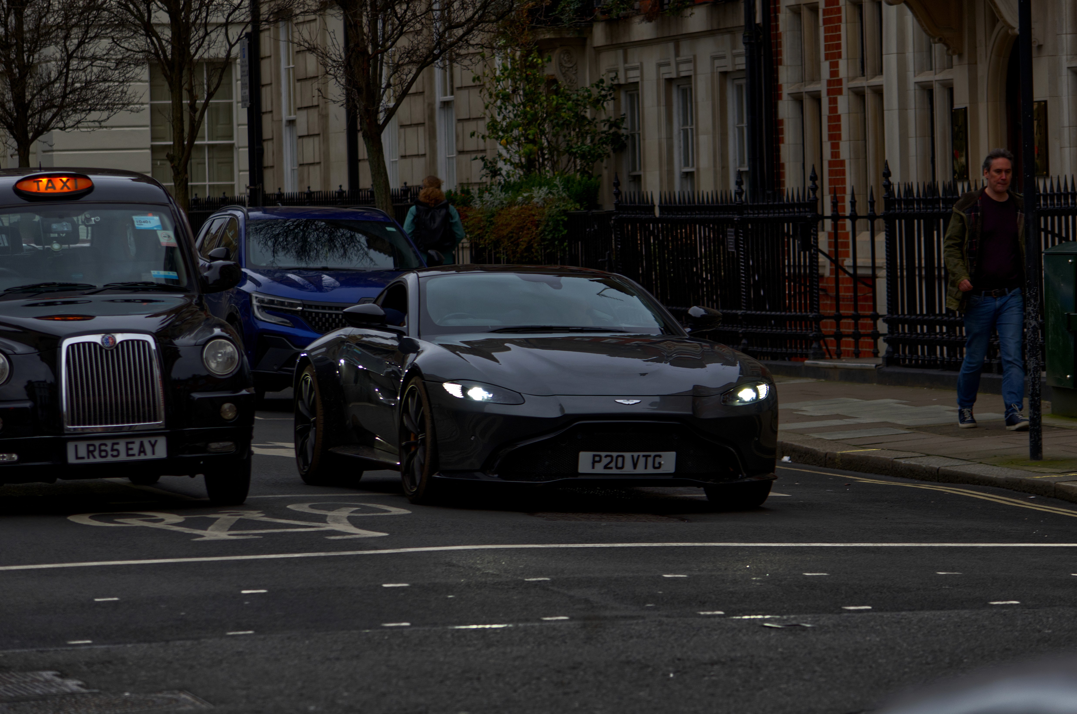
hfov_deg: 10.6
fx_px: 5823
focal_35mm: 195
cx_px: 538
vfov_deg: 7.0
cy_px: 357
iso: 250
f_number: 4.8
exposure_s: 1/200
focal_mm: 130
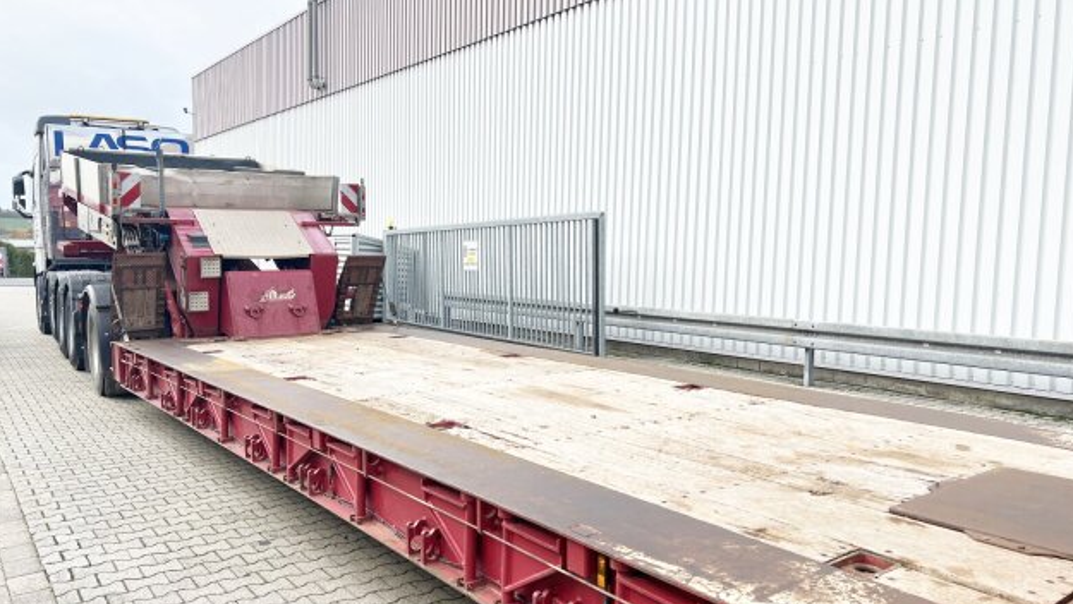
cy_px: 326
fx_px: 825
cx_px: 544
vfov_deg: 40.2
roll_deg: -0.1
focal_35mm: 29
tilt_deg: -4.5
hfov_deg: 66.0
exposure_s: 1/1252
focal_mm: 5.7
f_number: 1.5
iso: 50
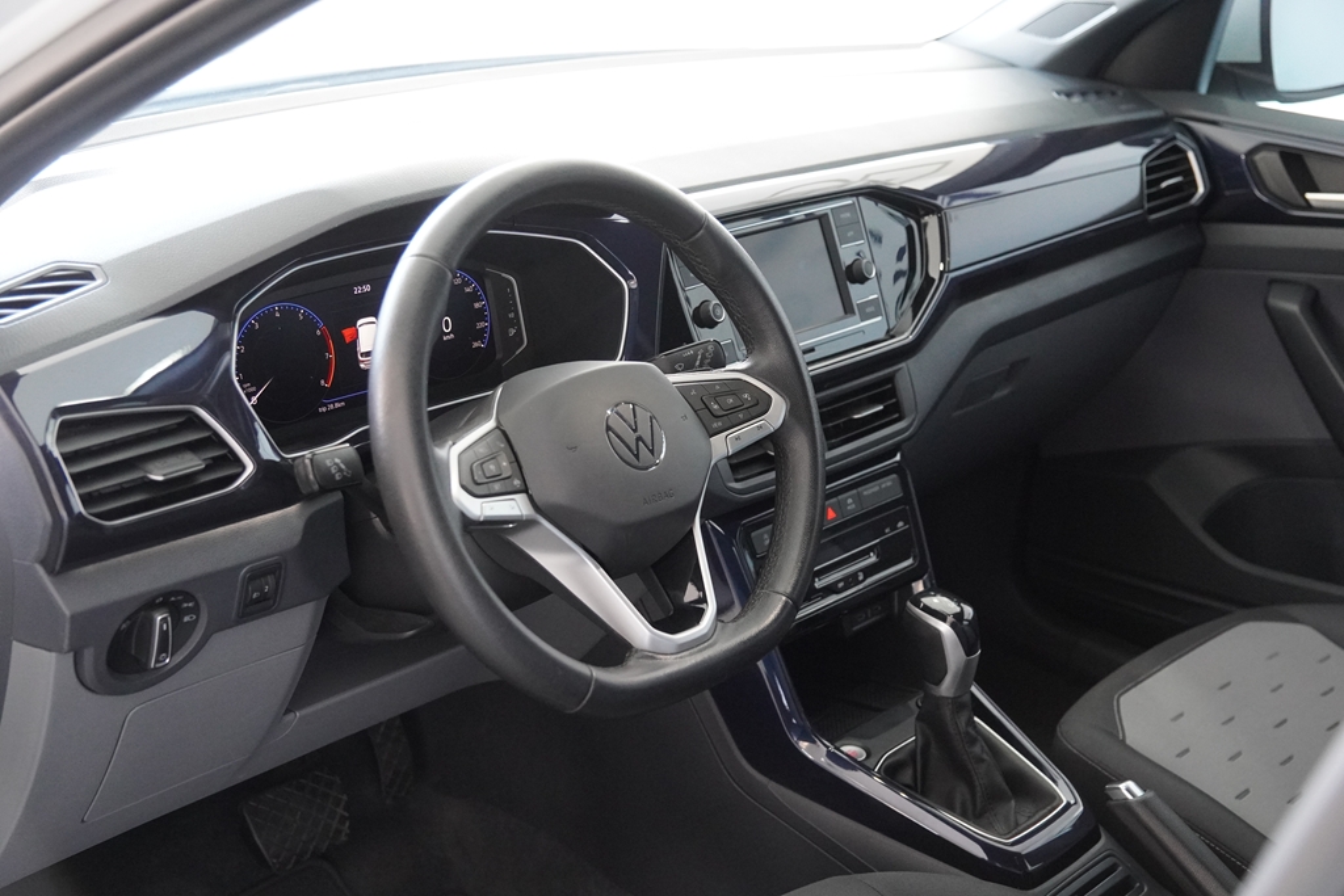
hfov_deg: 42.3
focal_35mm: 46
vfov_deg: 29.0
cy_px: 448
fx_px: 1736
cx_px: 672
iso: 2500
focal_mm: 31
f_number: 2.8
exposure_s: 1/160
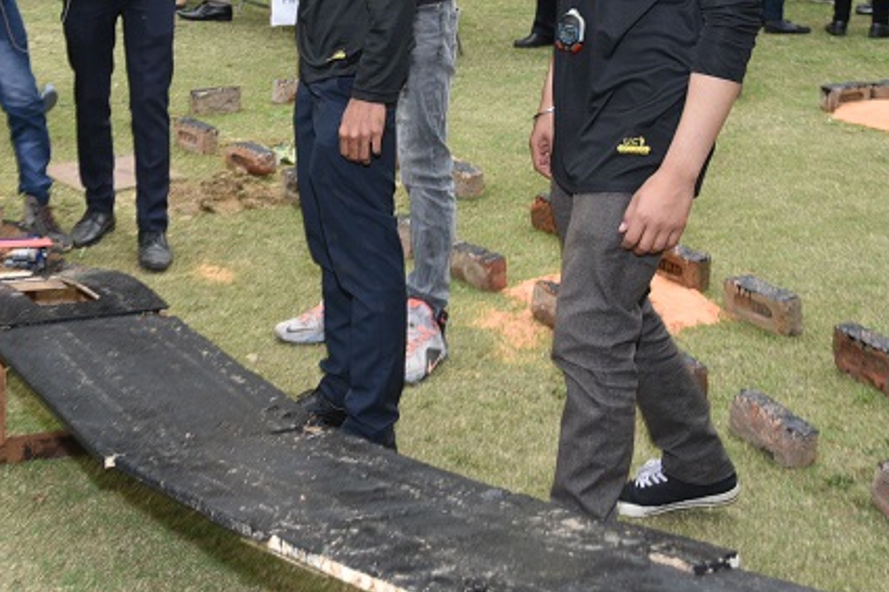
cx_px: 203
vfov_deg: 18.6
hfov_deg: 27.6
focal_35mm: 72
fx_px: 1777
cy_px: 59
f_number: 4.5
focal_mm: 34
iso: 1600
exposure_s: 1/125
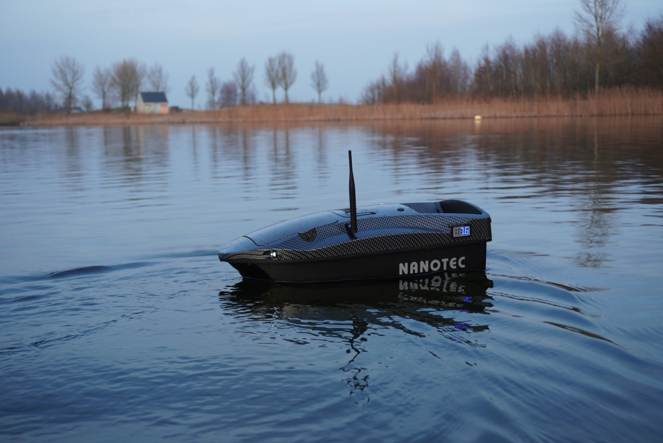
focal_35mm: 48
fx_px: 885
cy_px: 222
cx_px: 332
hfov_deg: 41.1
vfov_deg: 28.1
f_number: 5
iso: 400
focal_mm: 32
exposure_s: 1/160
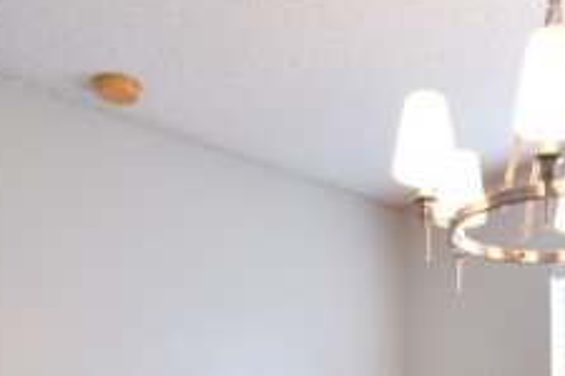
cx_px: 424
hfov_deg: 40.0
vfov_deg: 24.1
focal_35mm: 48
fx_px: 753
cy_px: 509
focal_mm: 10
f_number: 4
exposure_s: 1/60
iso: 800
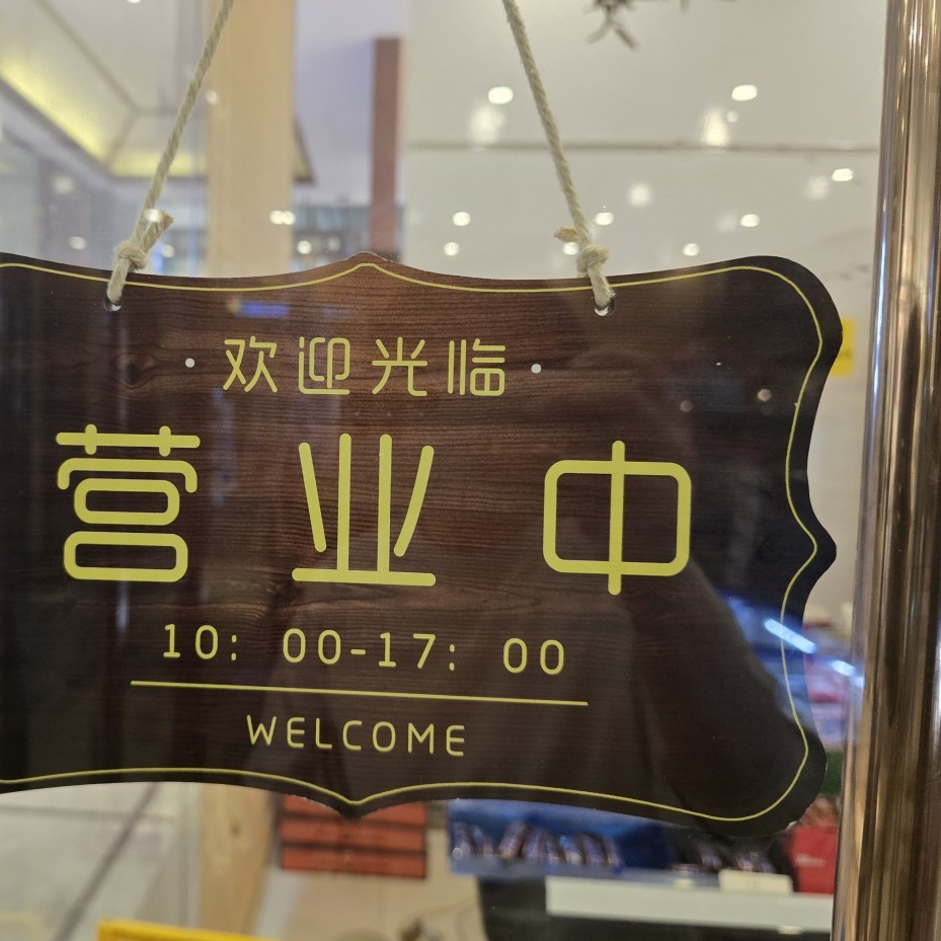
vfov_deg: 57.3
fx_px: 861
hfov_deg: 56.0
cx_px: 307
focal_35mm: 28
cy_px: 475
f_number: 1.7
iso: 640
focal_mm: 6.3
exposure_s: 1/100
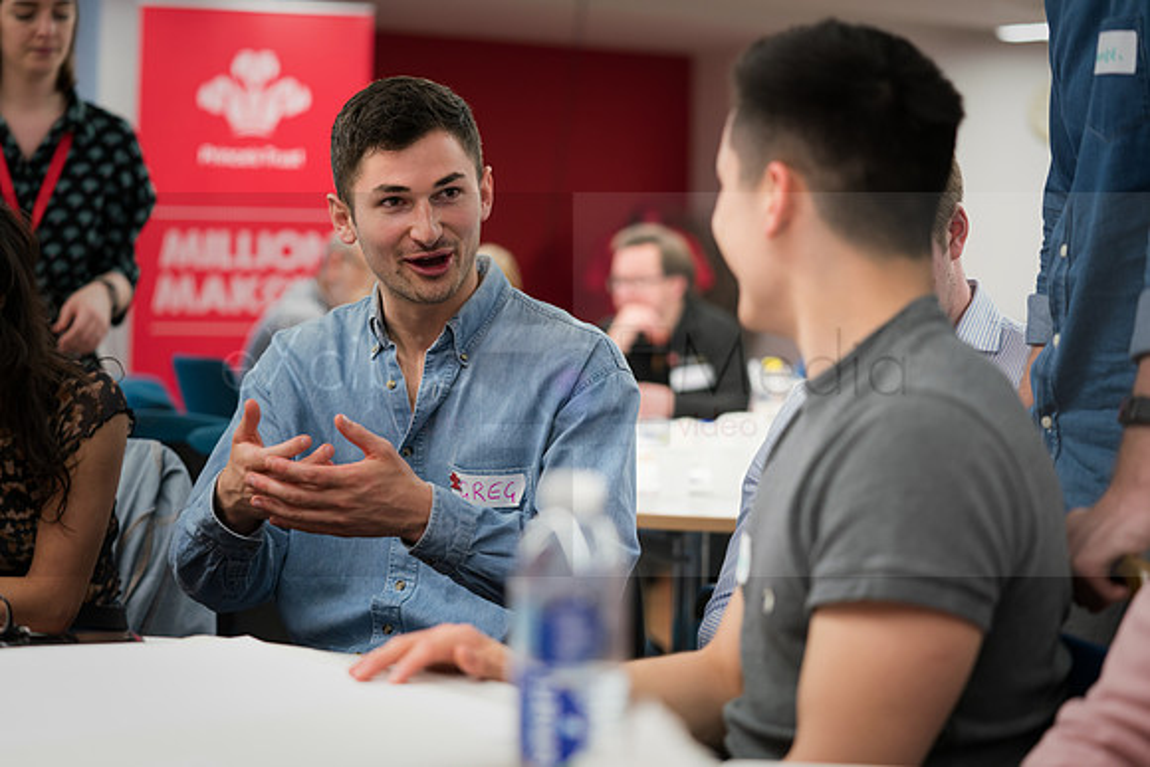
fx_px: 2556
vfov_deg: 17.1
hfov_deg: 25.4
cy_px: 384
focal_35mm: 80
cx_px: 575
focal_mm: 80
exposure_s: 1/80
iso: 1000
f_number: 2.8
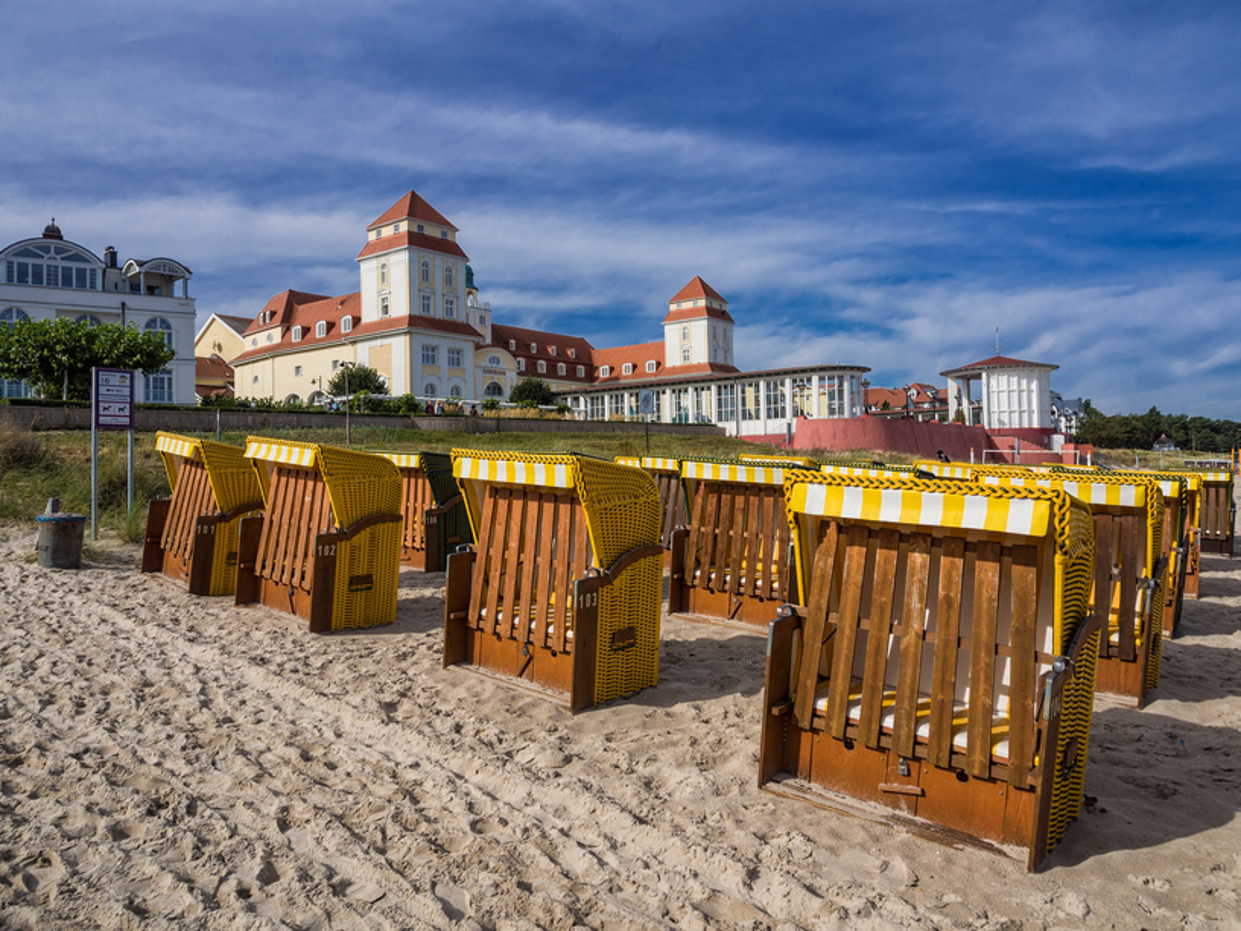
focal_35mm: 24
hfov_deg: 71.6
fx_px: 860
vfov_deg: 56.8
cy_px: 466
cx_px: 620
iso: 200
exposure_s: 1/800
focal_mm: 12
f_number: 8
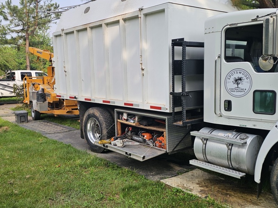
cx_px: 139
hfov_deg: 73.9
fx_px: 185
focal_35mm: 23
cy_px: 104
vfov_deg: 58.9
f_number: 1.7
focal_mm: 6.3
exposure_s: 1/364
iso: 10
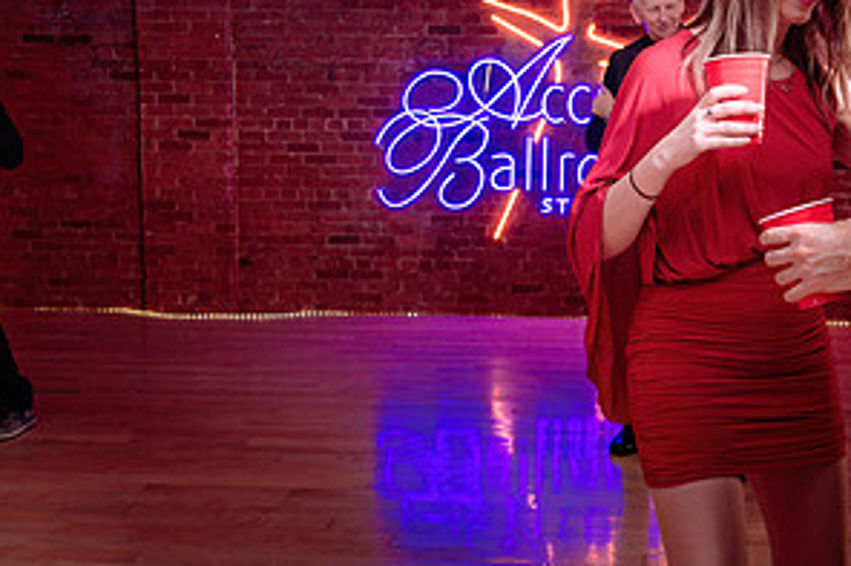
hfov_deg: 39.4
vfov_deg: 27.0
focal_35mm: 50
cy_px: 282
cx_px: 519
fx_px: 1181
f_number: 3.5
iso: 800
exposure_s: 1/100
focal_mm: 24
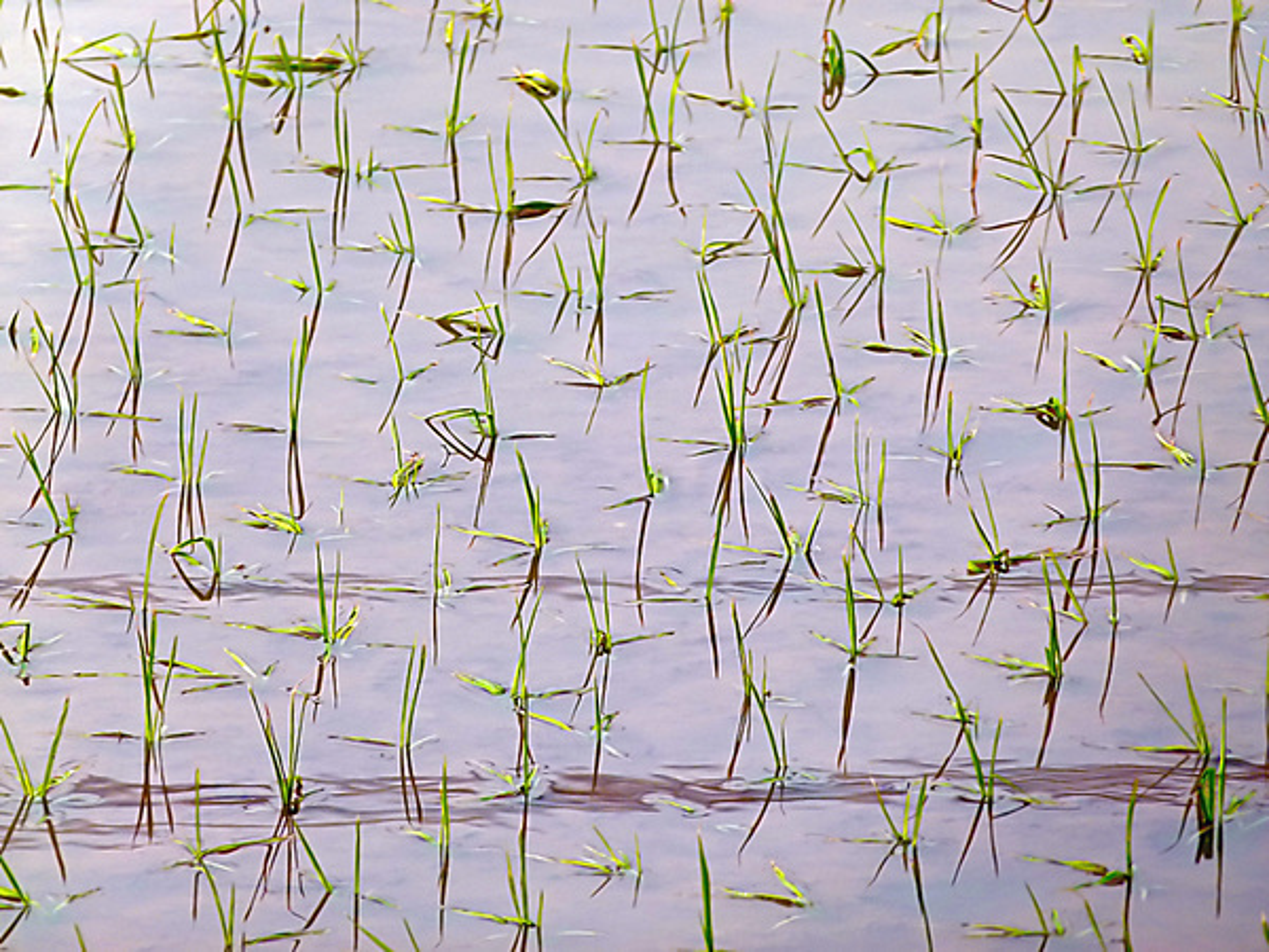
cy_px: 476
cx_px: 634
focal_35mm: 521
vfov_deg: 2.9
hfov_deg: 3.8
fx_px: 19100
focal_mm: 93.8
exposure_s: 1/500
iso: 100
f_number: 4.7
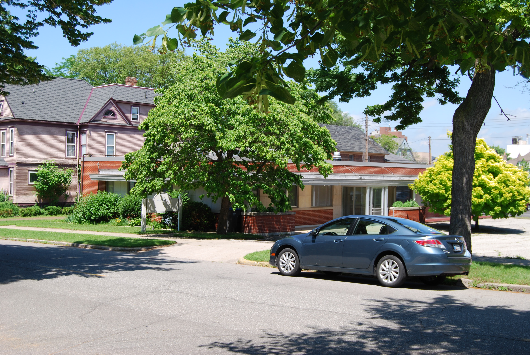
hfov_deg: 43.6
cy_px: 178
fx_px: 663
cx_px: 265
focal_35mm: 45
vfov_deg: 29.9
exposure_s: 1/200
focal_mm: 30
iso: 100
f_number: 7.1
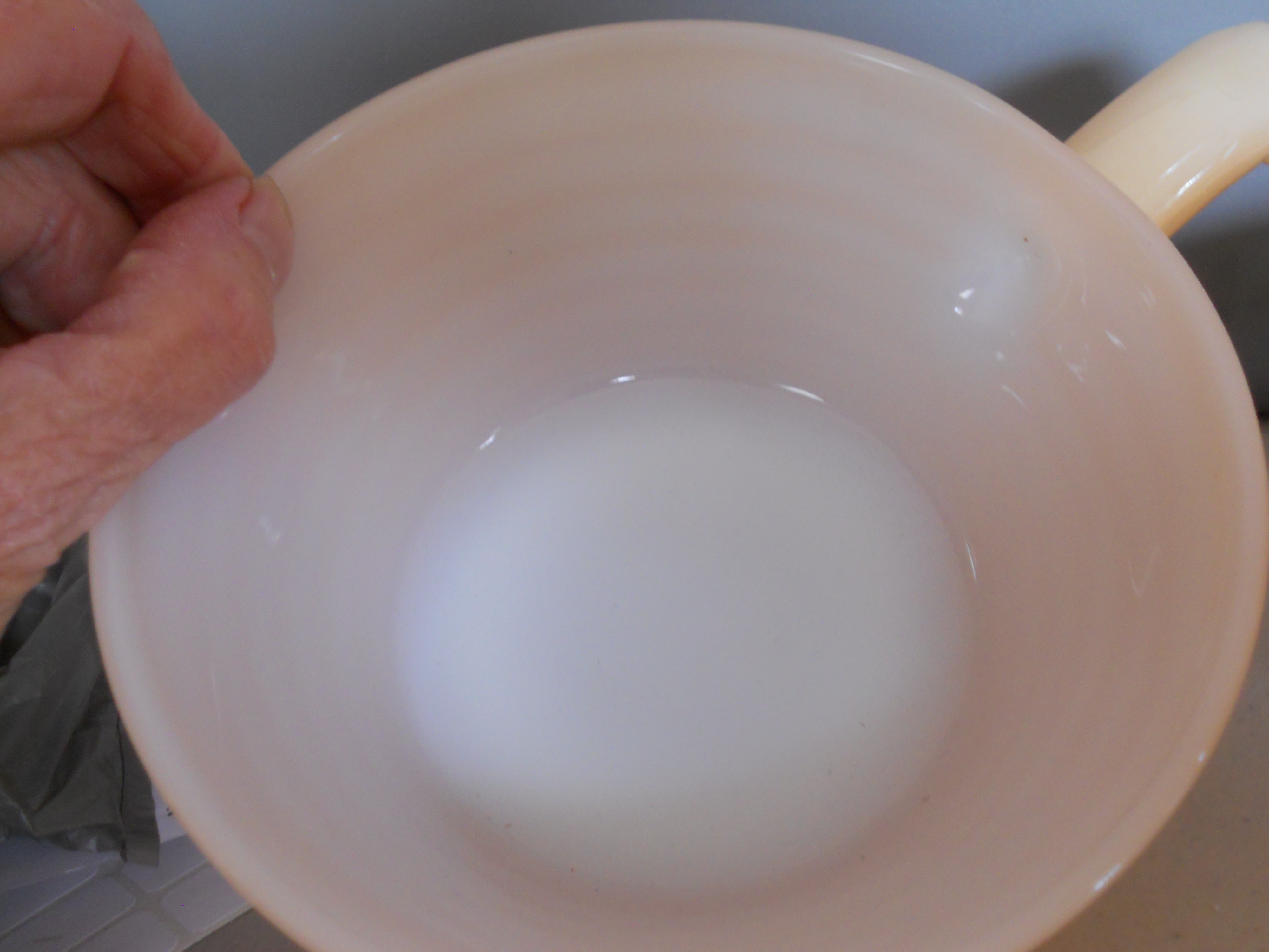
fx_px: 1686
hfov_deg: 41.2
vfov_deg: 31.5
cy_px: 476
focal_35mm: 46
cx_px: 634
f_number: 4.3
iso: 250
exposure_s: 1/30
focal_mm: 8.2
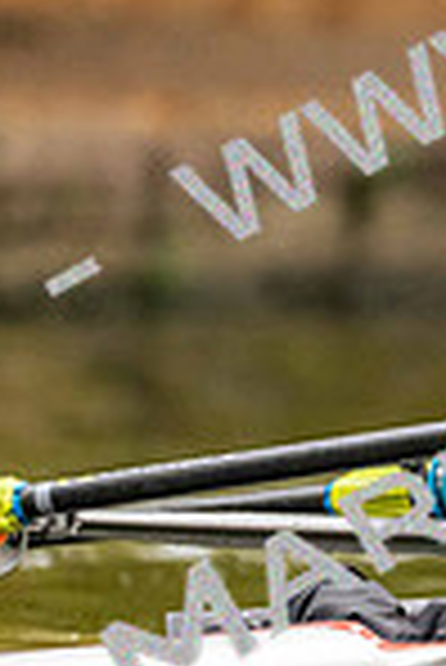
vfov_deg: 1.3
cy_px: 254
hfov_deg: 0.9
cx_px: 730
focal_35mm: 1567
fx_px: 29050
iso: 4500
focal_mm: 400
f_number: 4.5
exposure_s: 1/2000
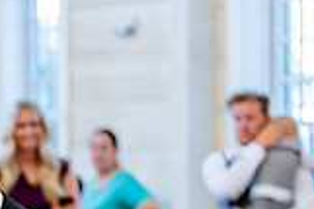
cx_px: -99
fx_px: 2196
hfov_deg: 8.1
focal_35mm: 252
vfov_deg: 5.4
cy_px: 307
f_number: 2.8
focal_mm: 70
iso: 2000
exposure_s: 1/500
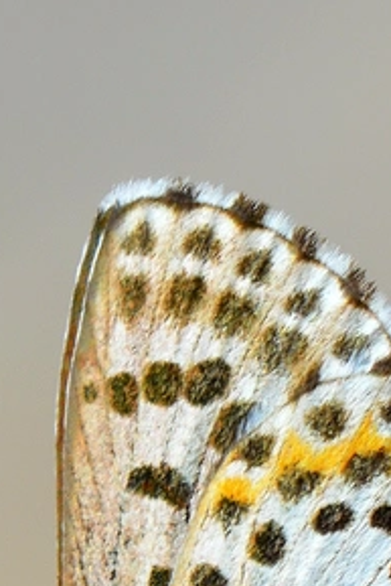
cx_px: 209
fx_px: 5939
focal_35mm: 365
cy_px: 584
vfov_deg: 5.6
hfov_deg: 3.8
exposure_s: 1/800
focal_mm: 110
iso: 200
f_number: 7.1
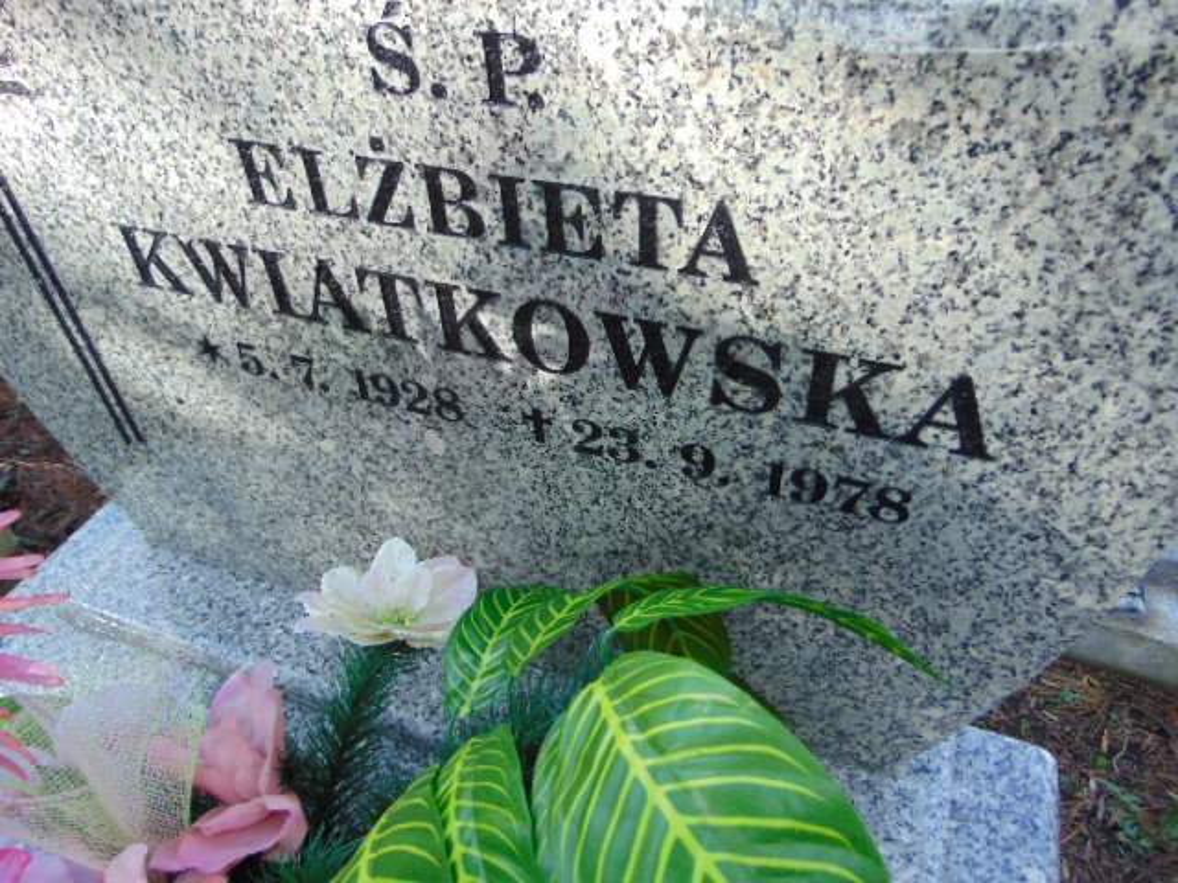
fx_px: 851
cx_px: 589
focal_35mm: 25
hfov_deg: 69.4
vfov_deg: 54.9
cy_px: 442
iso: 80
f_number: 3
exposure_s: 1/200
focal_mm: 4.5
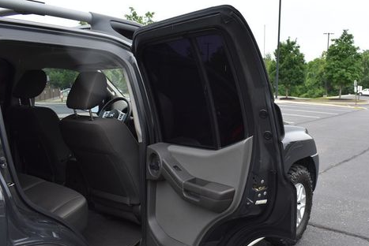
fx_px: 379
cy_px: 129
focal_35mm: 37
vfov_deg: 36.0
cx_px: 240
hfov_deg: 51.1
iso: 200
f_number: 6.3
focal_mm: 18
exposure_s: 1/250
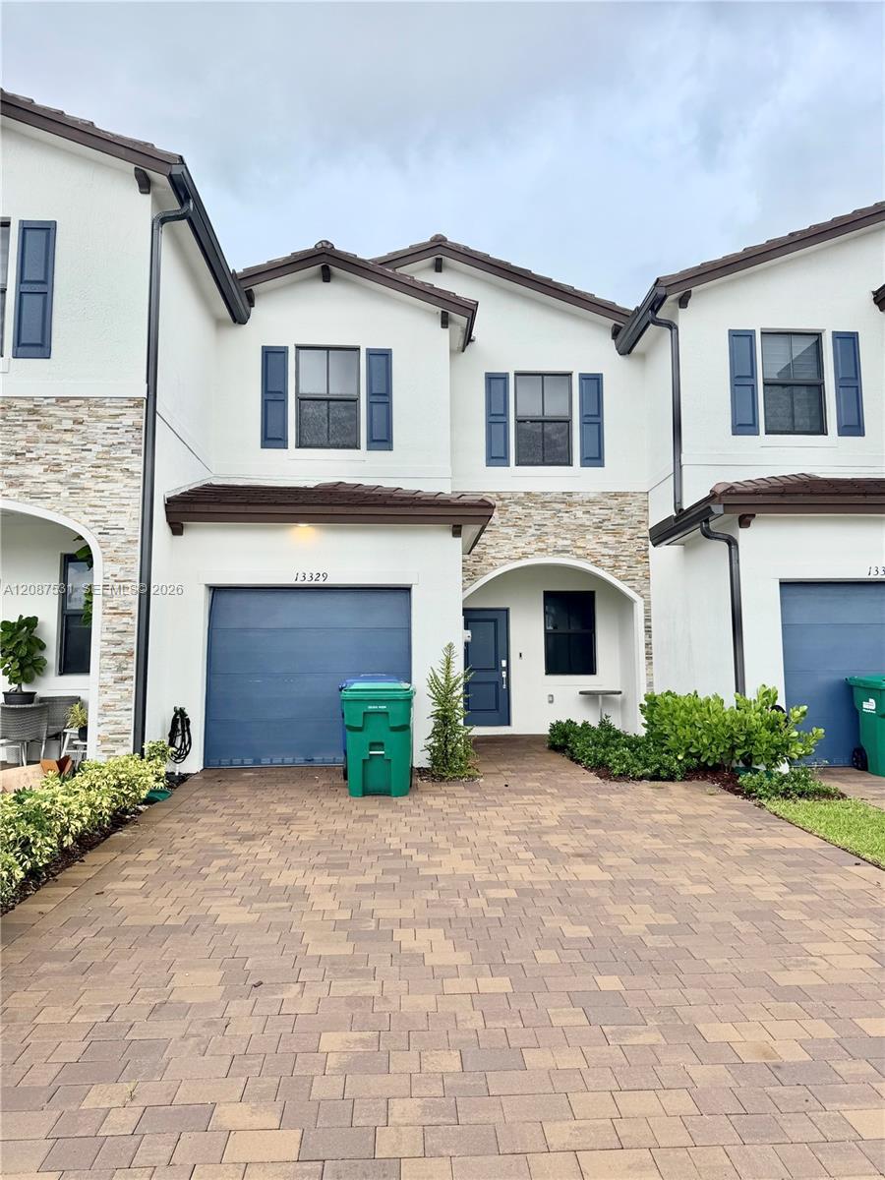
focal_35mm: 24
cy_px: 590
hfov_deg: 56.8
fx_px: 818
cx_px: 442
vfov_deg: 71.6
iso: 80
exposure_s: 1/1361
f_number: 1.78
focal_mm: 6.76
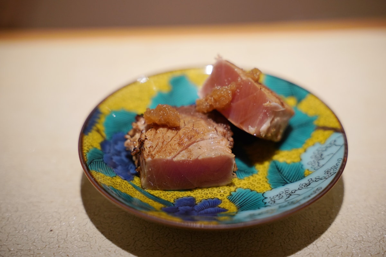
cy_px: 128
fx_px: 804
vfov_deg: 18.2
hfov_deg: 27.0
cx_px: 193
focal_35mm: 75
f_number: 4
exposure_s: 1/80
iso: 1600
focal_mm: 75
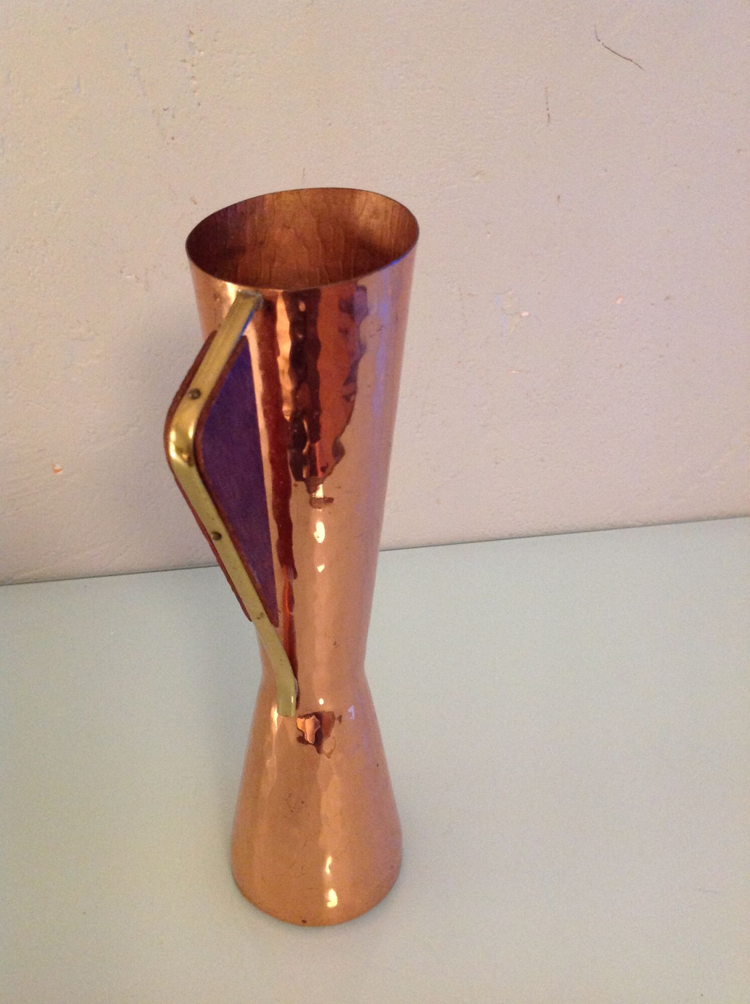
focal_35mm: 35
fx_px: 1014
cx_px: 375
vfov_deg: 52.7
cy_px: 502
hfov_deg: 40.6
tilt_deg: -28.3
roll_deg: +0.0
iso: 320
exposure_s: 1/15
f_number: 2.4
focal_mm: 4.28
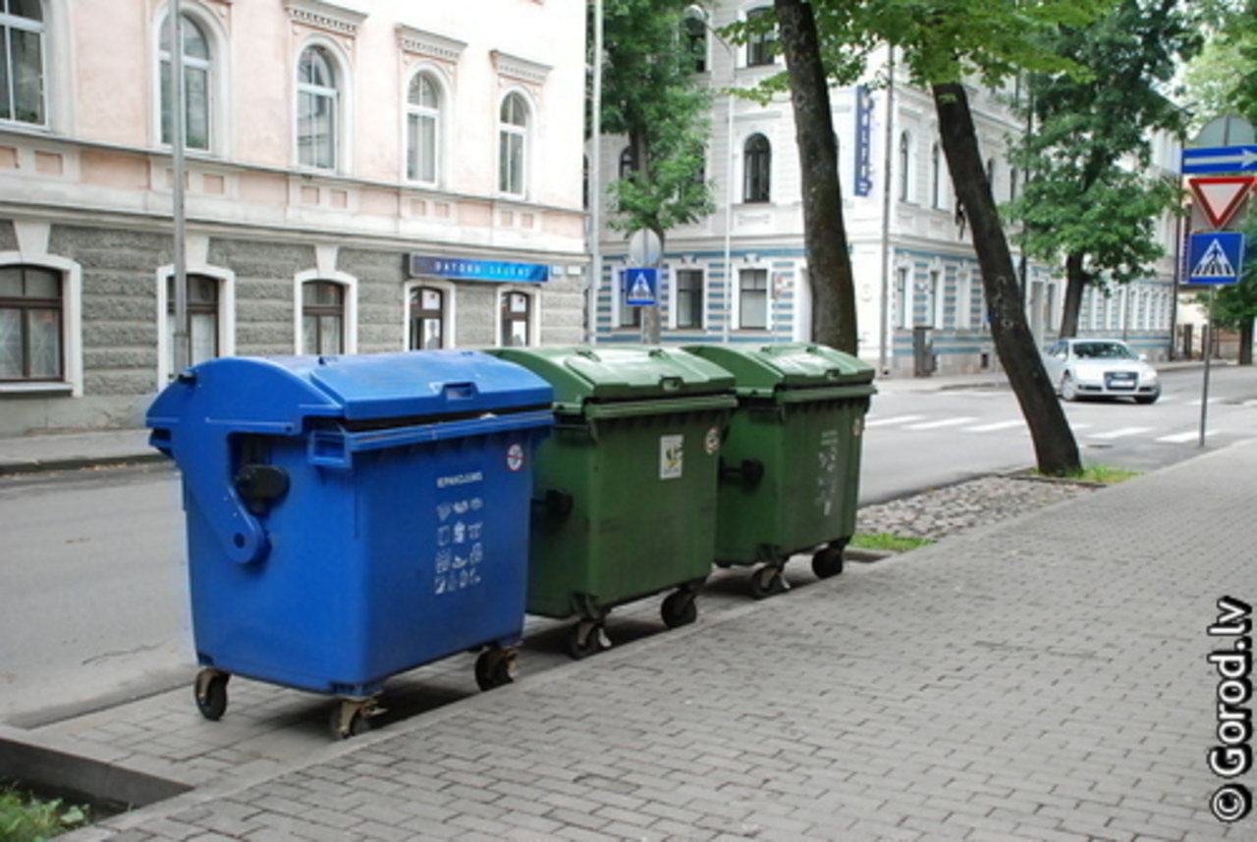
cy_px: 421
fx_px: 1364
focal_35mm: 39
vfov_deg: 34.3
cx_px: 628
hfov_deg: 49.5
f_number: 4
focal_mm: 26
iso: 1250
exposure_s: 1/500
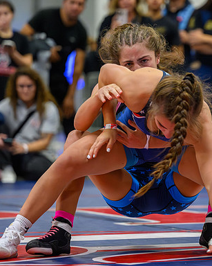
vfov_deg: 9.1
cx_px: 186
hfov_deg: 7.3
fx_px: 1663
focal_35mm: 212
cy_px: 96
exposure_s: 1/800
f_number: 2.8
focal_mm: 115
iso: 10000
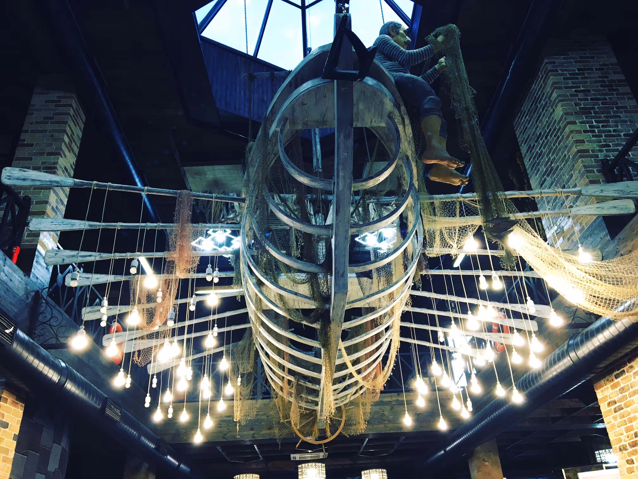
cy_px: 240
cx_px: 319
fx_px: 534
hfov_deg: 61.7
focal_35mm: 29
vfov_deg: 48.2
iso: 100
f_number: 2.2
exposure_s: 1/33
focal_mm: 4.15
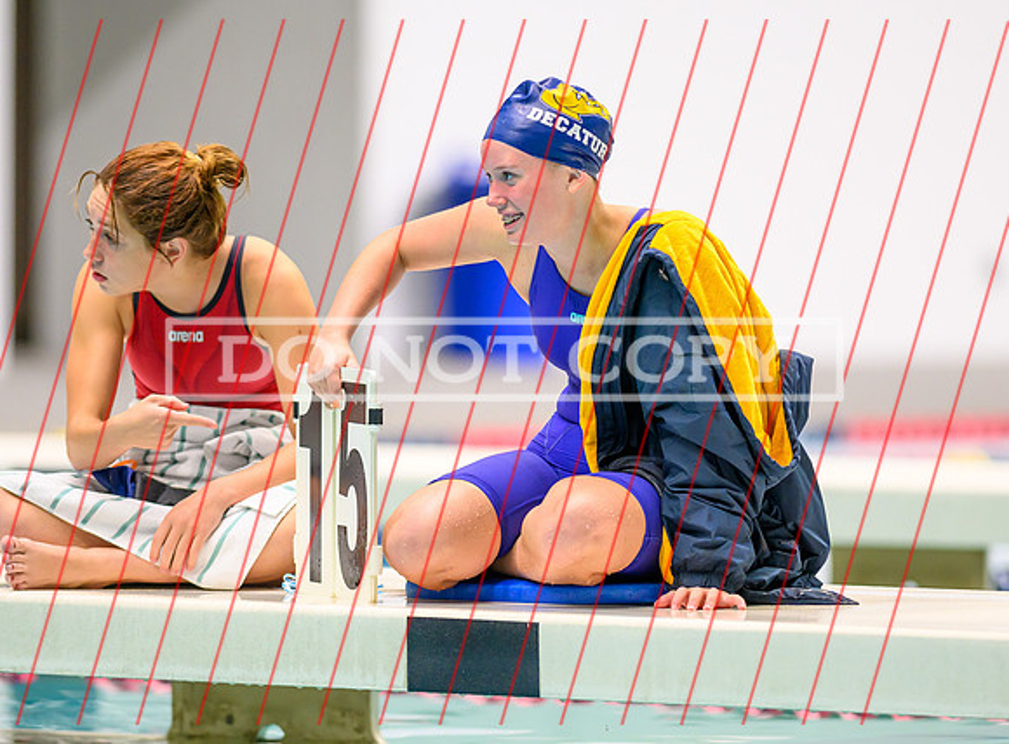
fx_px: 12075
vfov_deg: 3.5
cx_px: 491
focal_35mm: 417
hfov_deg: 4.8
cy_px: 386
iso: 2000
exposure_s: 1/800
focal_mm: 300
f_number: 2.8
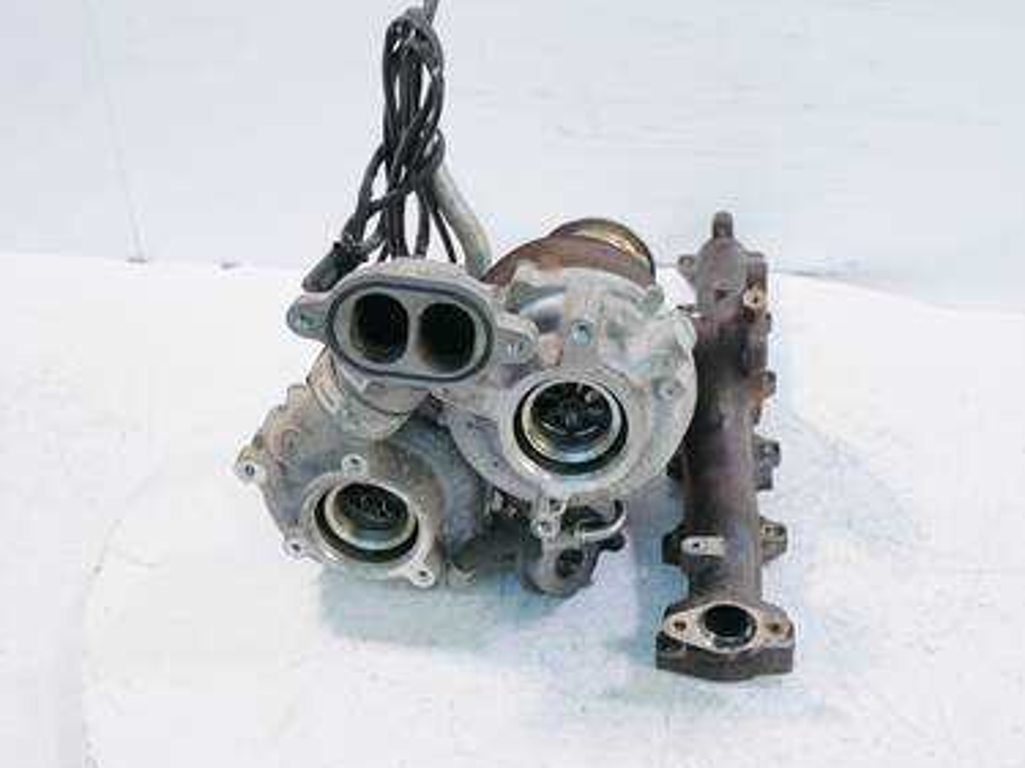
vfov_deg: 35.1
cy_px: 355
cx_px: 563
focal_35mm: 41
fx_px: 1214
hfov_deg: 45.7
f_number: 4
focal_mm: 16
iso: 250
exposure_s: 1/60
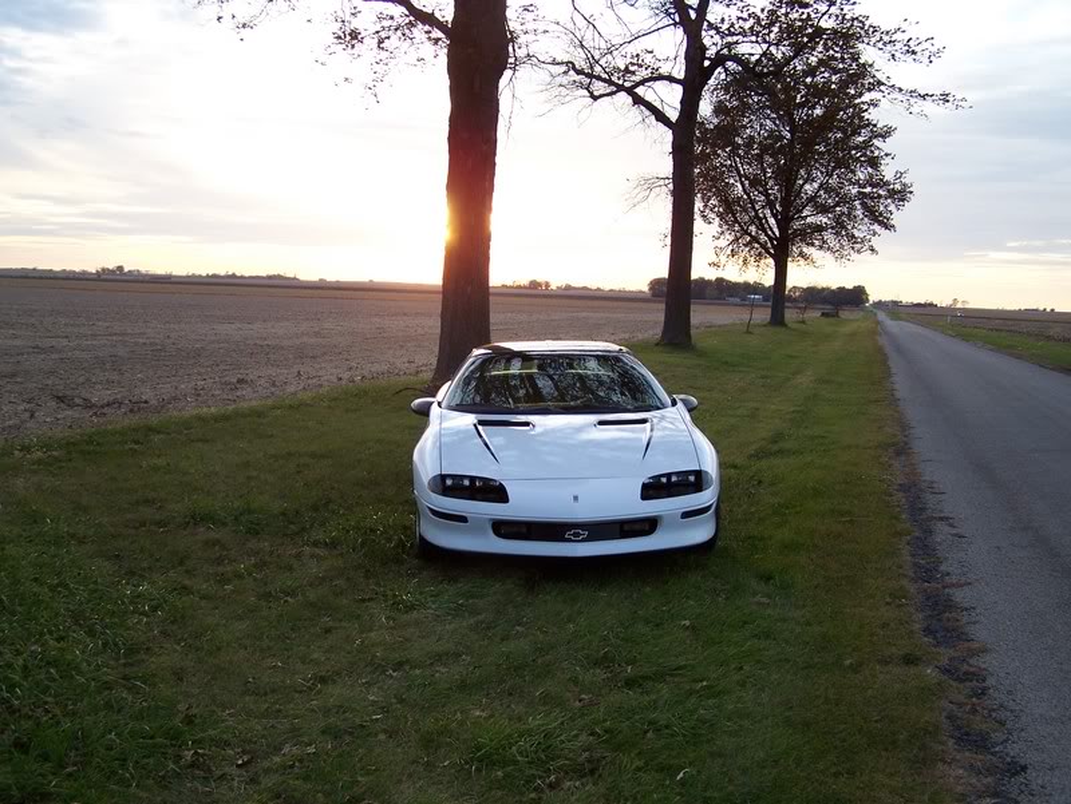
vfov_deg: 37.8
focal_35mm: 38
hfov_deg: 49.0
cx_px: 536
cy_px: 402
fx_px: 1176
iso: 80
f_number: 2.8
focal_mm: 6.3
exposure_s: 1/125
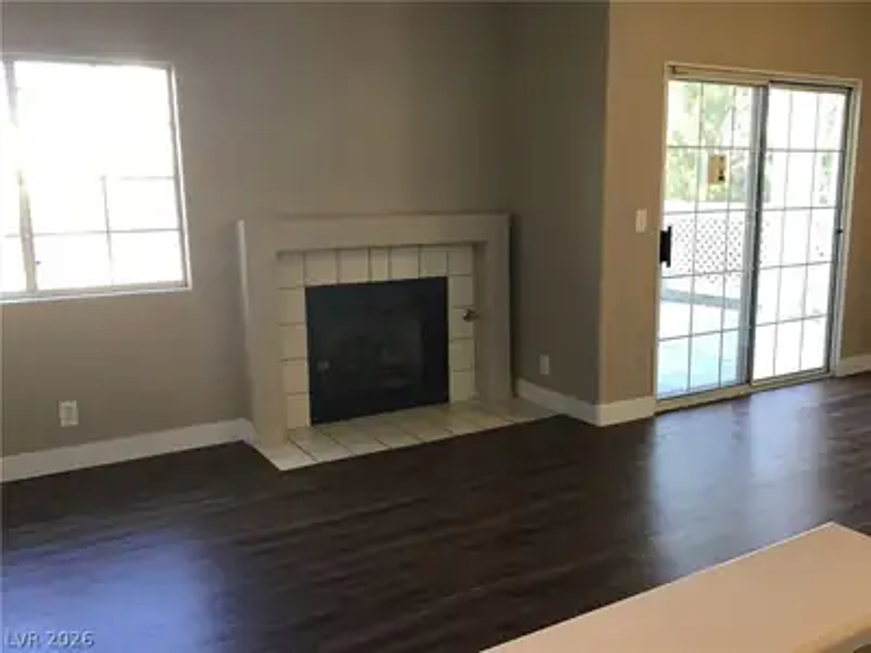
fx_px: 780
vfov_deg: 45.4
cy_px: 326
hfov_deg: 58.4
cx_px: 436
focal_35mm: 31
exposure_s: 1/30
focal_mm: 3.3
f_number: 2.4
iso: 50
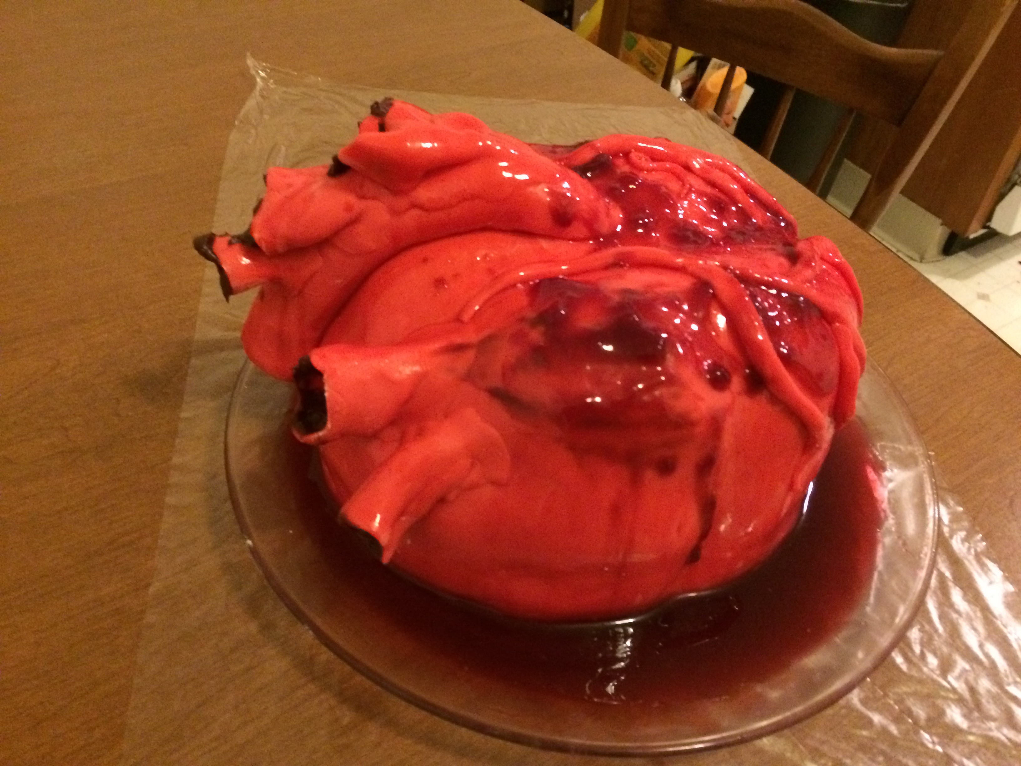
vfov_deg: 48.2
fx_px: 855
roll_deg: -8.1
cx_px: 510
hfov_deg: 61.7
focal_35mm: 29
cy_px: 383
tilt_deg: -44.2
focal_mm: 4.15
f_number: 2.2
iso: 500
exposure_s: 1/15
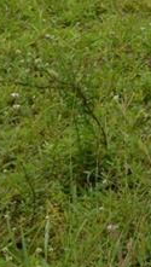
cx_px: 567
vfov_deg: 9.1
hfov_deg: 4.9
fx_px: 1609
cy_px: -207
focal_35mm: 227
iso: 100
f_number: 7.1
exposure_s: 1/200
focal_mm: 20
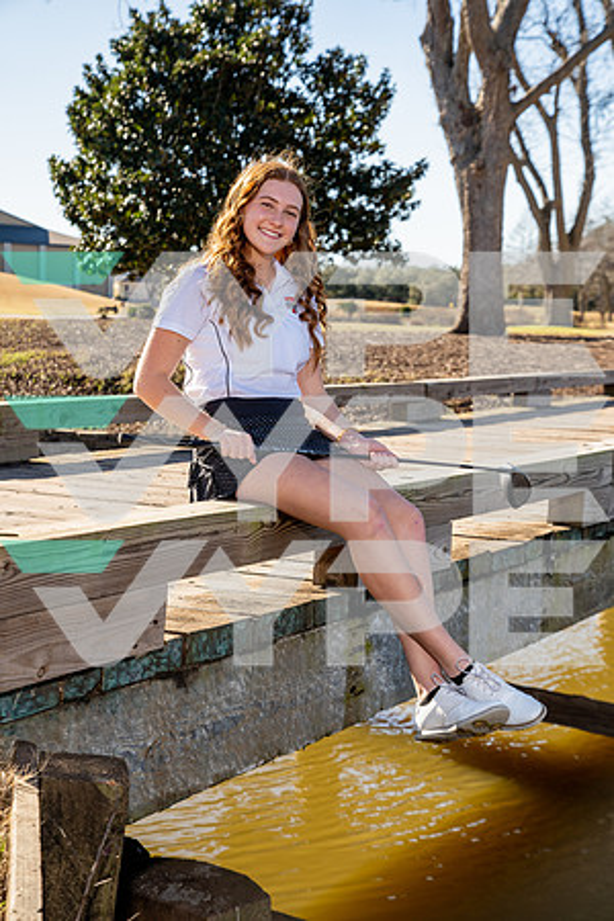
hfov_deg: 21.6
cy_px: 460
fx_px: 1612
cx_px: 307
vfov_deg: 31.9
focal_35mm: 63
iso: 100
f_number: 5.6
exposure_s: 1/250
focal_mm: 63
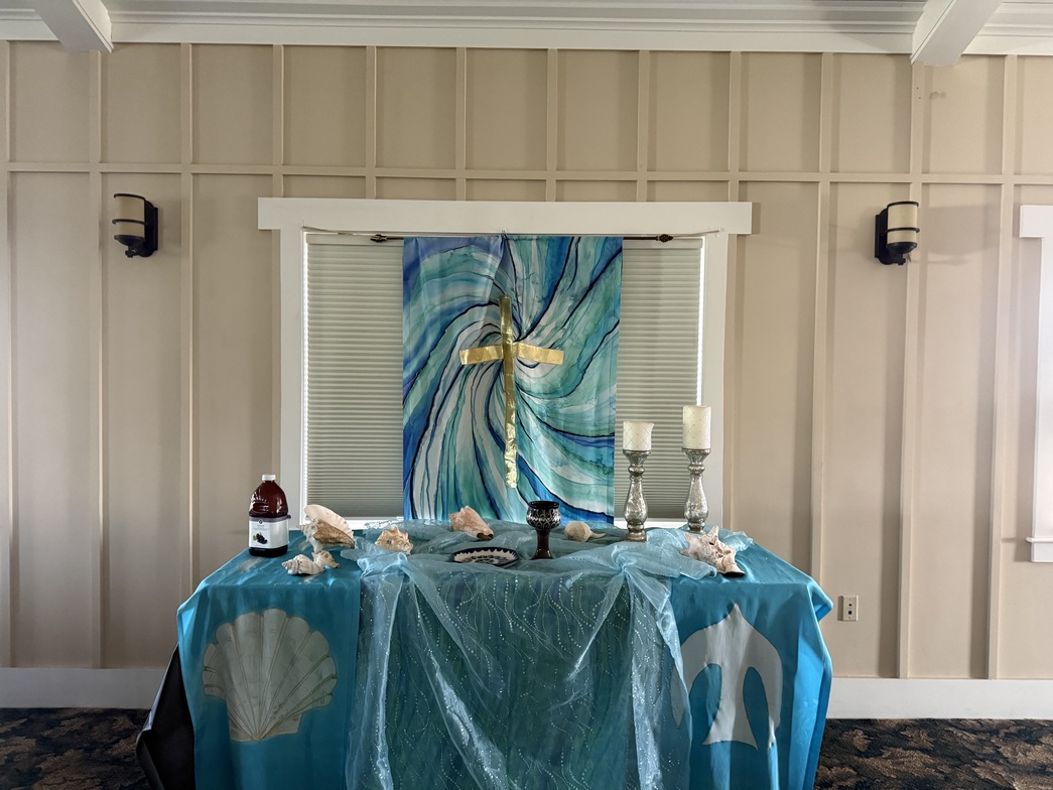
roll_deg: -1.1
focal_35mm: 24
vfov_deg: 56.8
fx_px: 730
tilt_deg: -0.1
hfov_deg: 71.6
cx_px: 526
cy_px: 395
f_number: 1.78
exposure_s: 1/60
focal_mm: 6.76
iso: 500
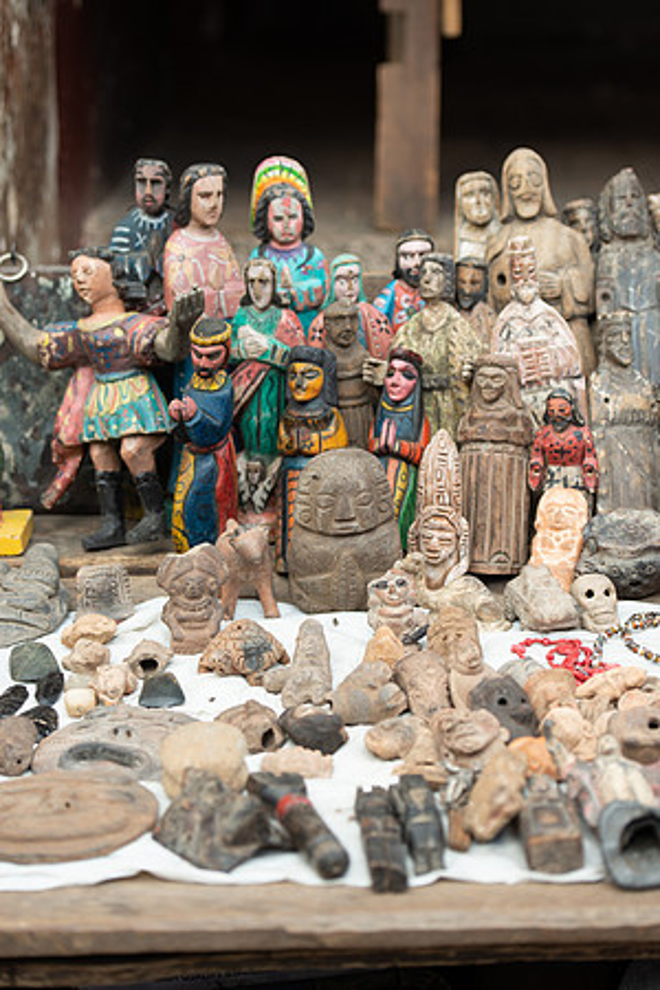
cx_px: 330
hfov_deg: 14.9
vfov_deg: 22.1
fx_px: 2530
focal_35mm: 92
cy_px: 495
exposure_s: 1/250
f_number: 4
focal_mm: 92
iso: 160
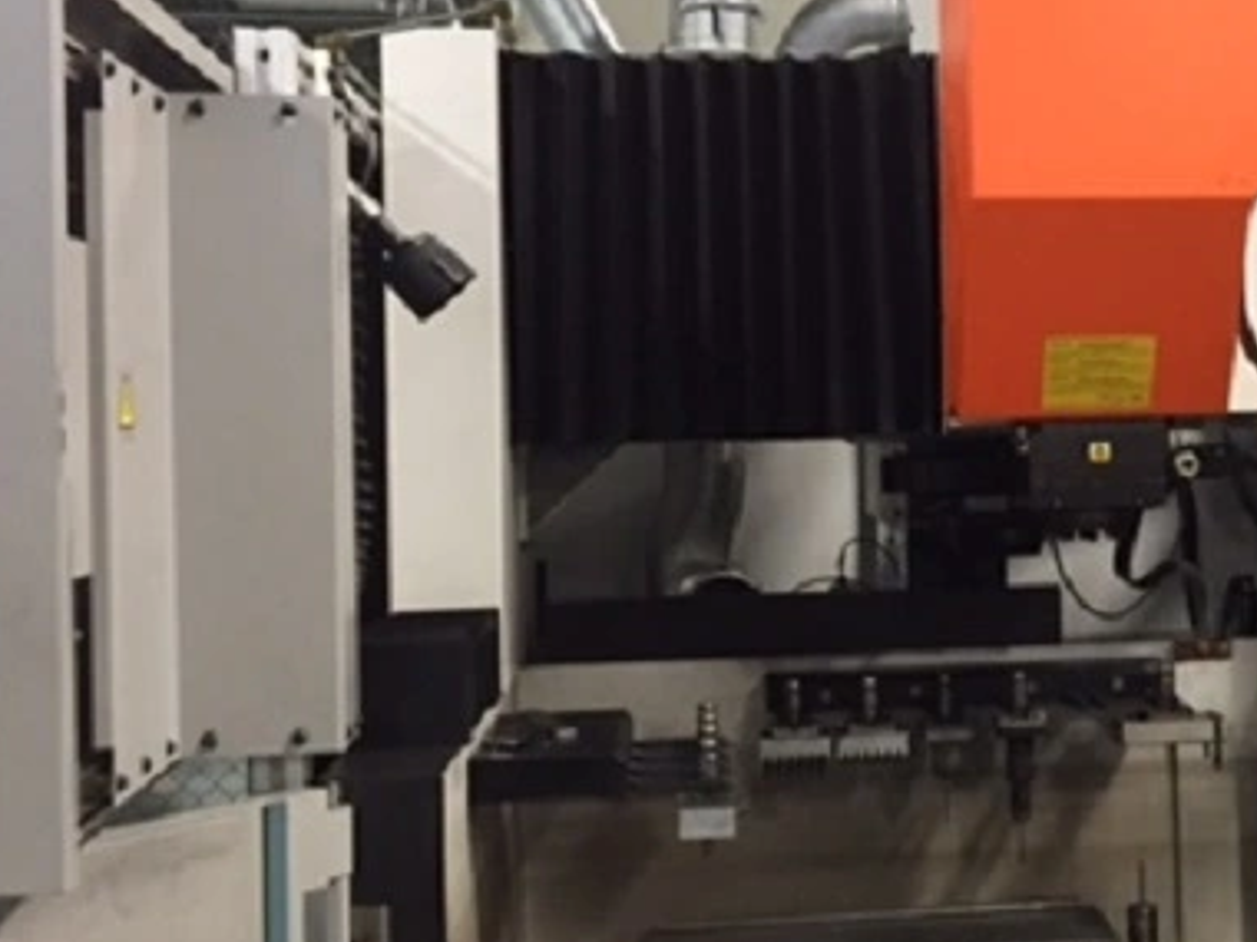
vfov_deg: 24.0
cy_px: 397
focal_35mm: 61
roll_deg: +0.3
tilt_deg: -0.2
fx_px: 2215
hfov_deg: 30.5
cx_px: 1095
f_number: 2.2
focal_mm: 4.15
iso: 250
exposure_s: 1/30
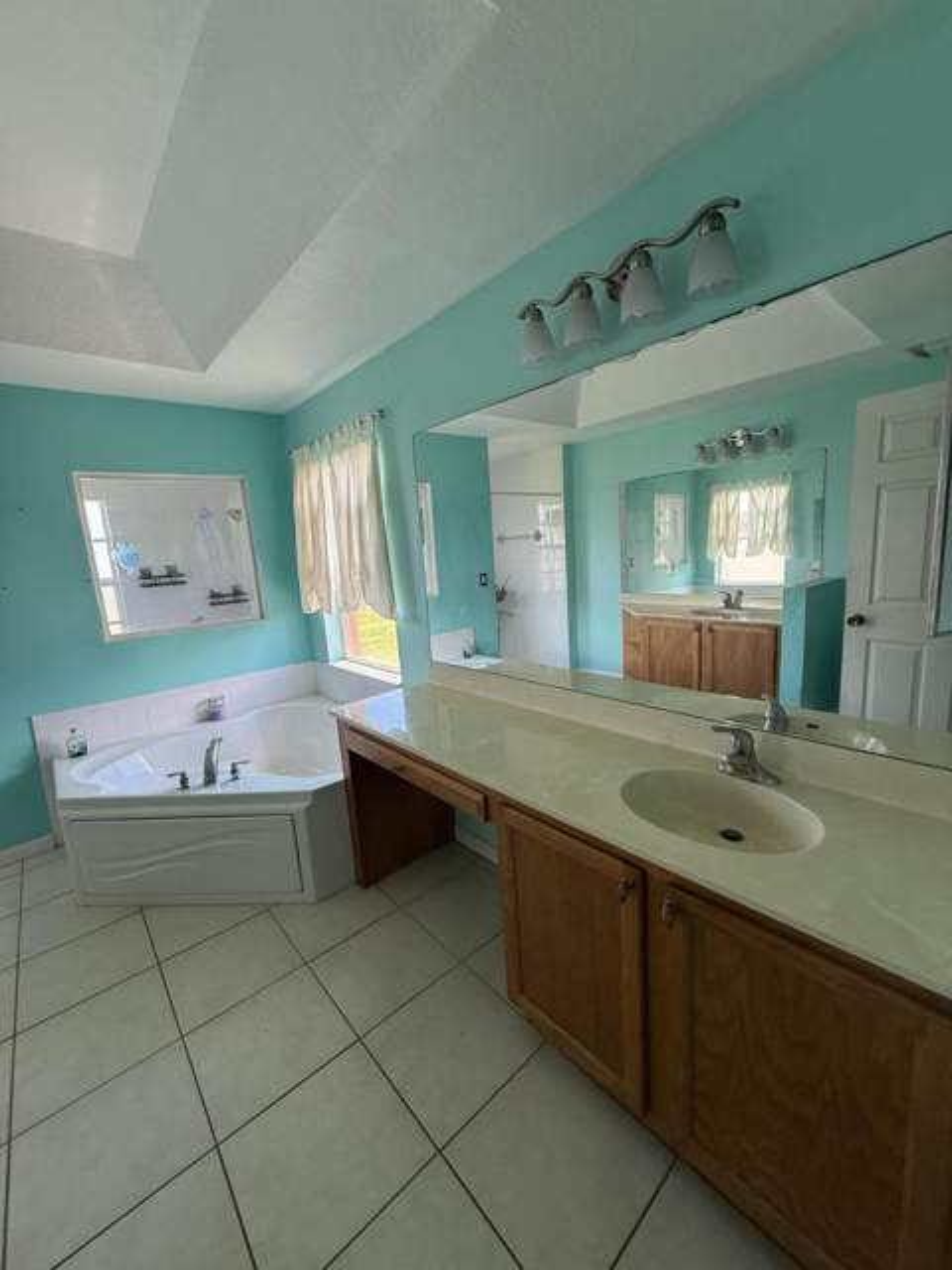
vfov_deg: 102.1
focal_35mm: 14
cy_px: 635
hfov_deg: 85.7
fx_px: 513
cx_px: 476
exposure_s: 1/99
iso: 125
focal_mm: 2.22
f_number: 2.2
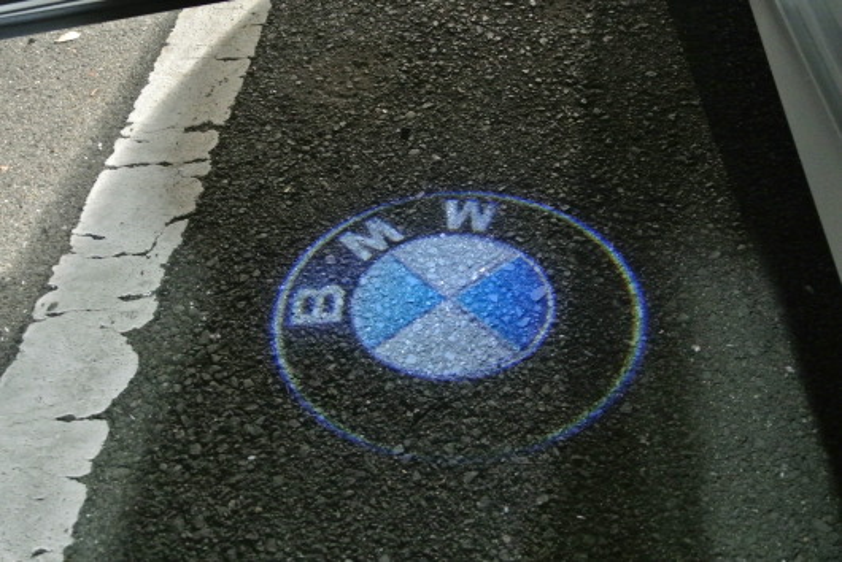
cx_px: 421
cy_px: 281
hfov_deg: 46.4
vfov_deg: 31.9
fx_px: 983
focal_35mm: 42
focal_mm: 15.7
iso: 3200
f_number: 4.2
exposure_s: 1/13
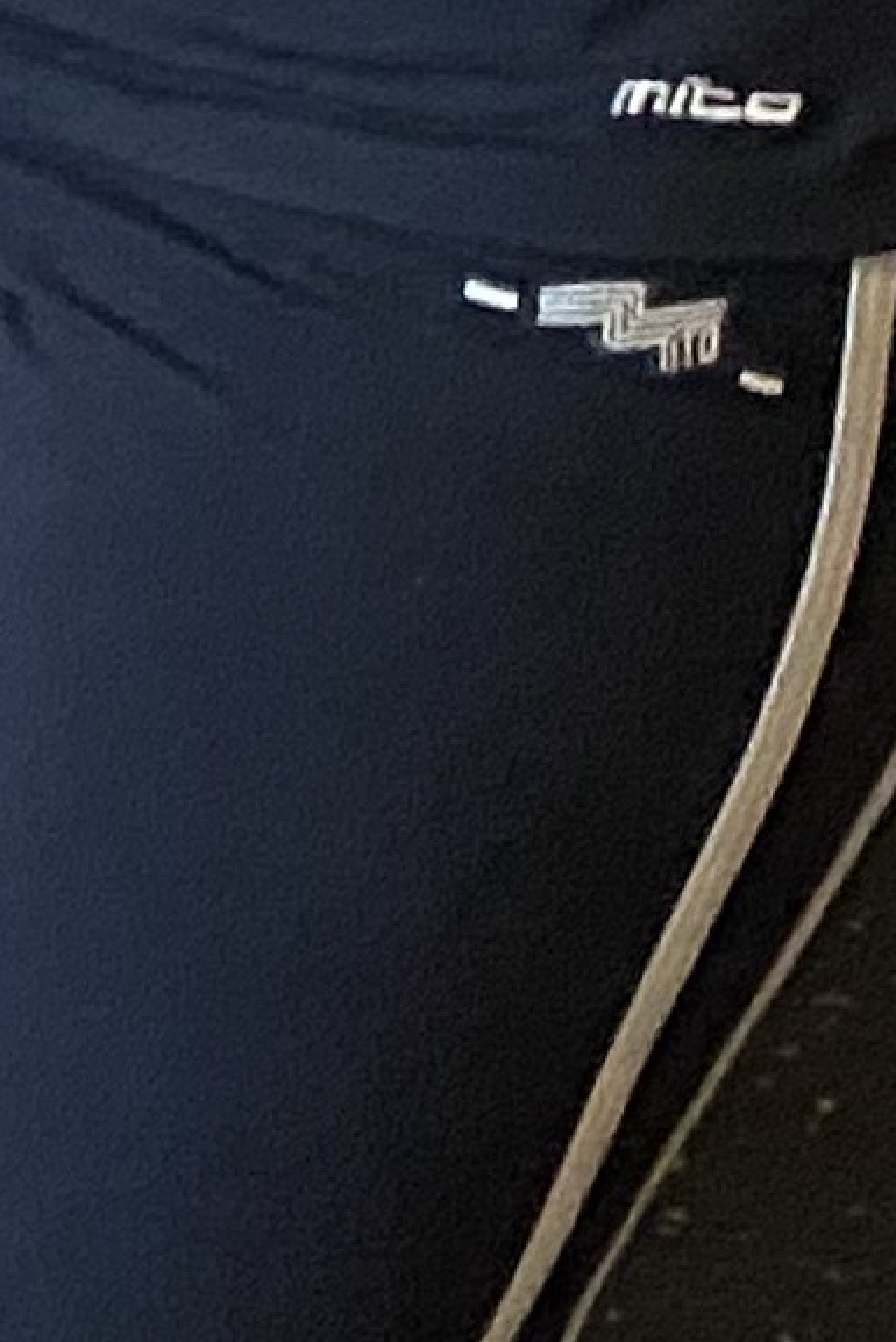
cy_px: -2082
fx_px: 7051
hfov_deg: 6.3
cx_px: -2297
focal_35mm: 189
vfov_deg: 9.5
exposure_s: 1/50
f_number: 1.8
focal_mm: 4.25
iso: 320
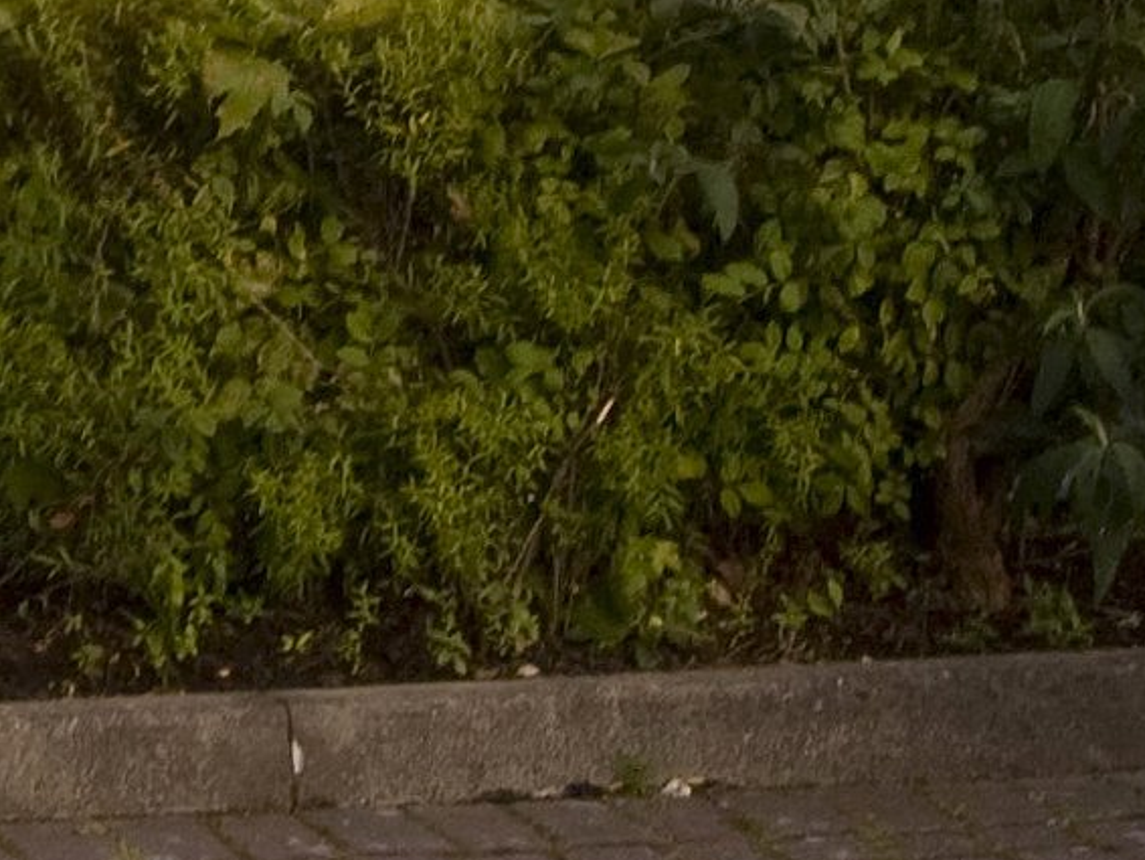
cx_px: -1491
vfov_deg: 5.9
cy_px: -1036
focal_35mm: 245
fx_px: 8107
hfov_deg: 7.6
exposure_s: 1/60
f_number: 11
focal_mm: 32
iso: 200
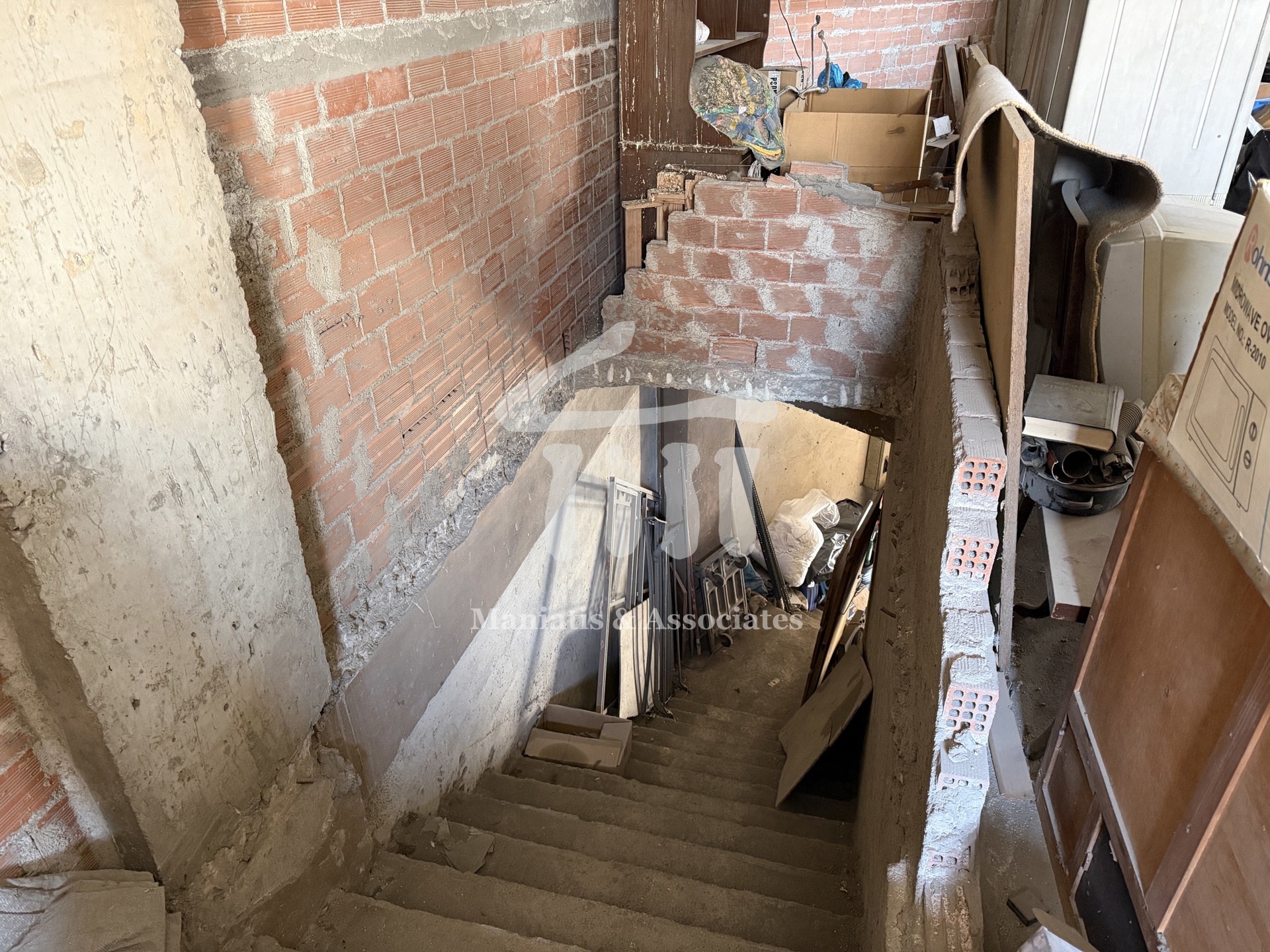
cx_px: 635
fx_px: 881
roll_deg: +1.4
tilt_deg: -30.3
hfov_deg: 71.6
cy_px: 476
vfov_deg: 56.8
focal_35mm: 24
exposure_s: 1/60
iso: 640
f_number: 1.78
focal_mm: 6.76
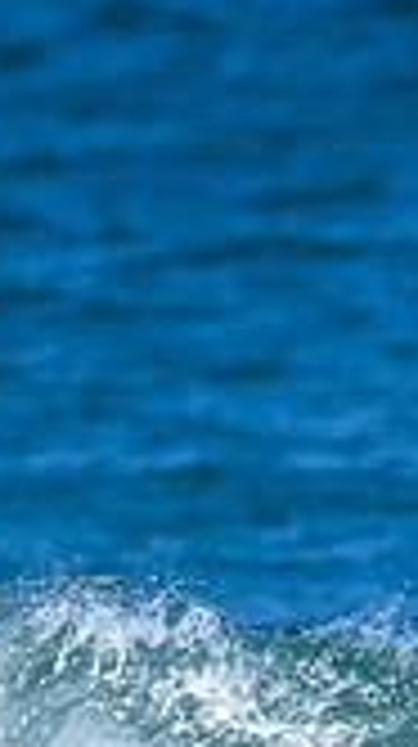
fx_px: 81154
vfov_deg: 0.5
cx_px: 1169
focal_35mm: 4106
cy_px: 799
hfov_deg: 0.3
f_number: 9
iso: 800
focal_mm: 1120
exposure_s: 1/2000
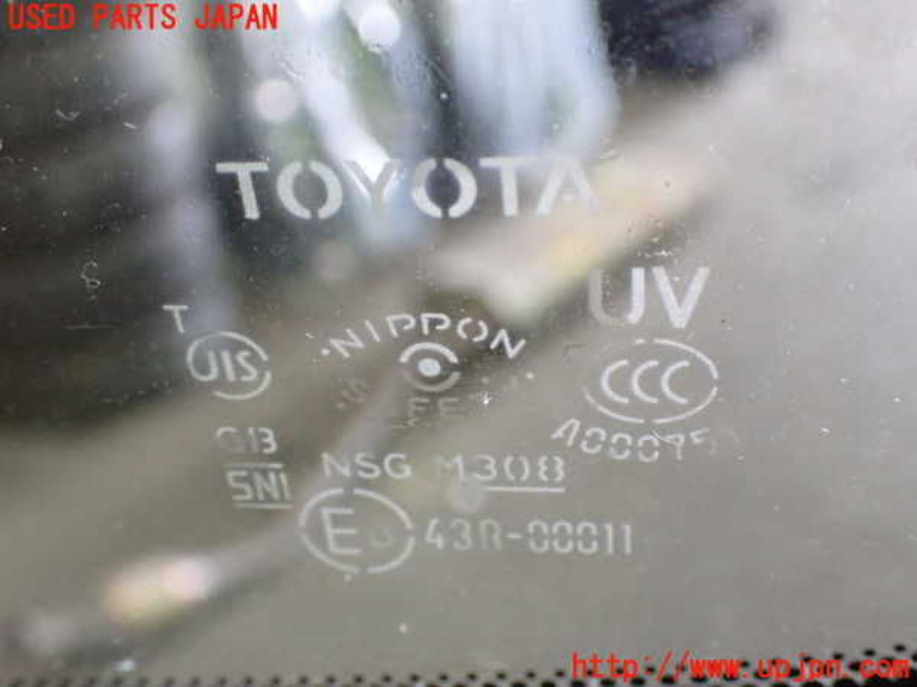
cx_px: 458
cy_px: 344
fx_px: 1166
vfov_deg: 32.9
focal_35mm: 44
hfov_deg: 42.9
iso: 800
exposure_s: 1/40
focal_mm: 7.84
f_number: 2.9
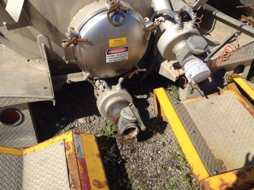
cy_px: 95
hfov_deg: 52.6
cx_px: 127
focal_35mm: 35
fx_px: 257
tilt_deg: -38.6
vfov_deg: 40.7
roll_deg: -0.6
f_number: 2.4
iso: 50
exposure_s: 1/1783
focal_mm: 4.28
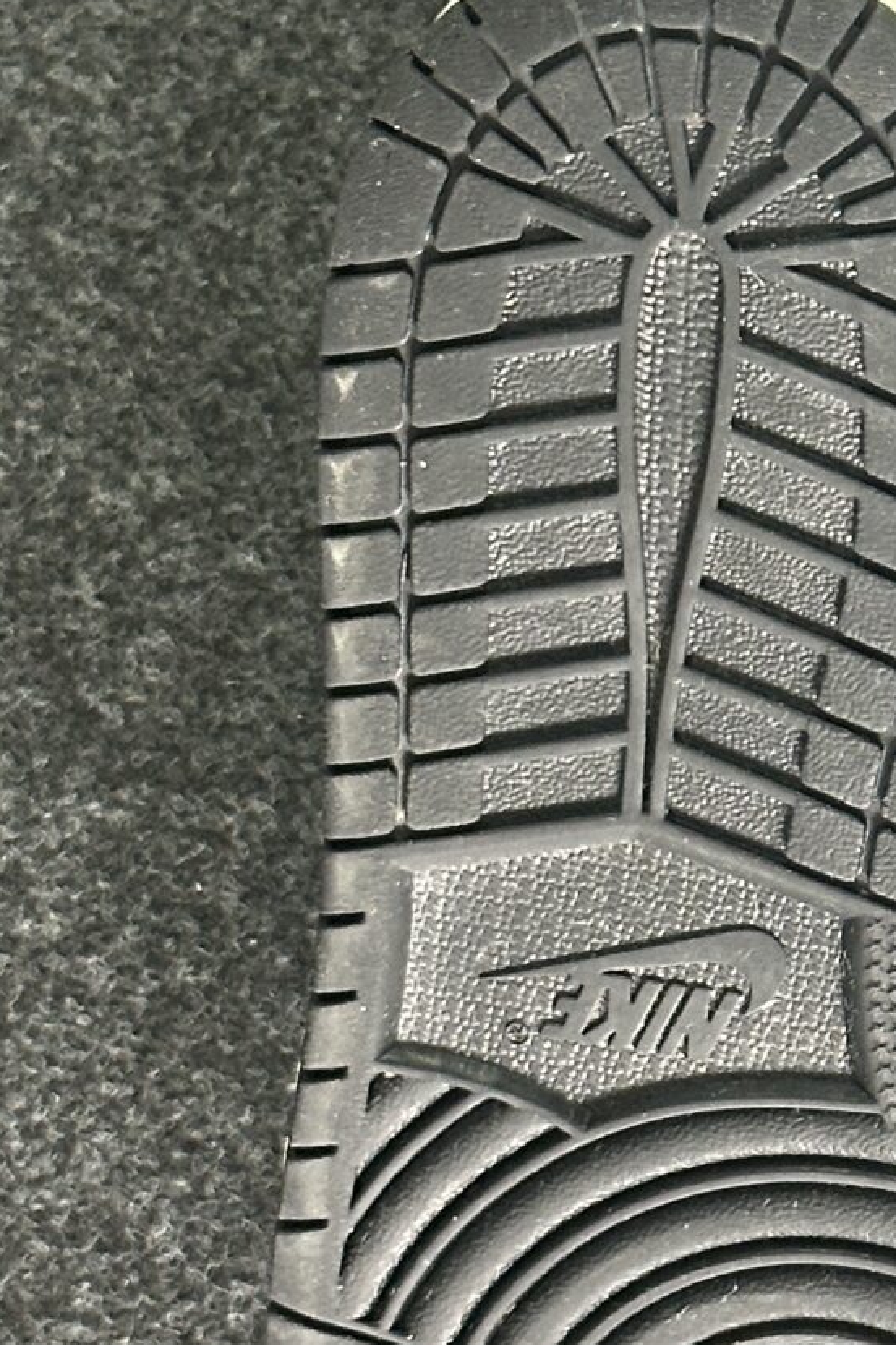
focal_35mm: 154
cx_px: 1110
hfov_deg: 8.8
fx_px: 5751
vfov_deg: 13.3
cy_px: 1026
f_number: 1.78
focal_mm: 6.86
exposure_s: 1/33
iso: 400
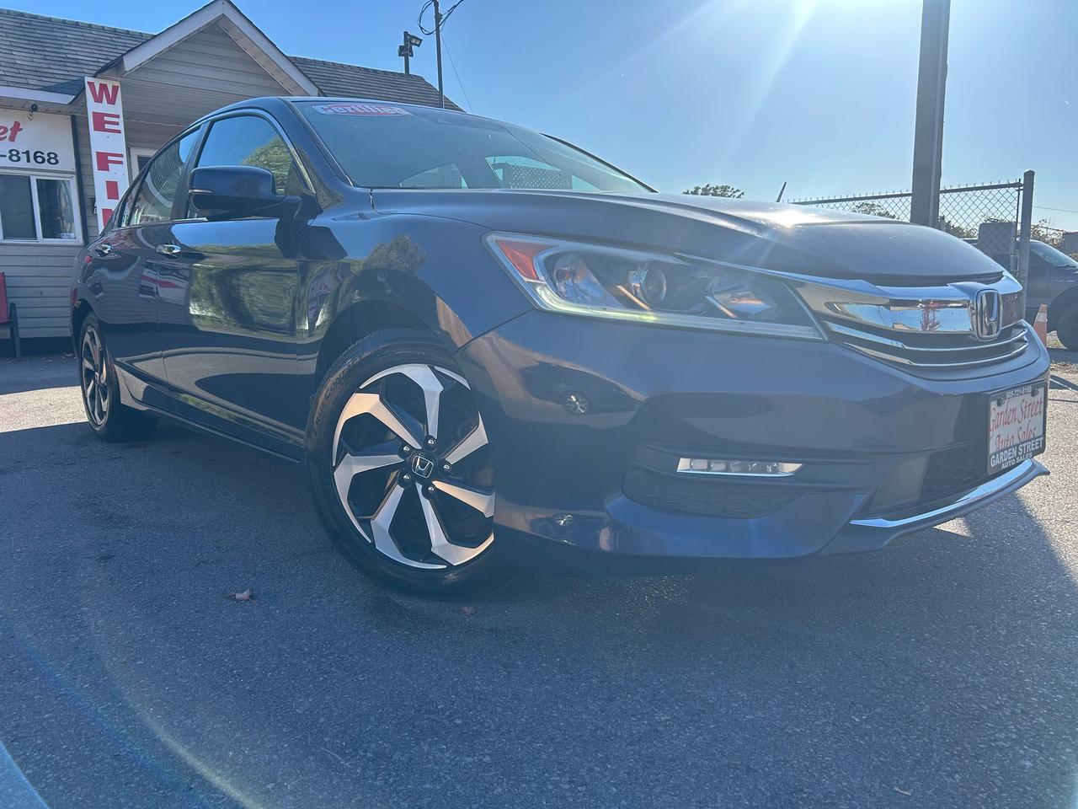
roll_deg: +1.6
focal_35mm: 26
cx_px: 539
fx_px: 810
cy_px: 404
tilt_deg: -6.1
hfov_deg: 67.3
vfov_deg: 53.1
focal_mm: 5.7
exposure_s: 1/2165
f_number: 1.5
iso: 50
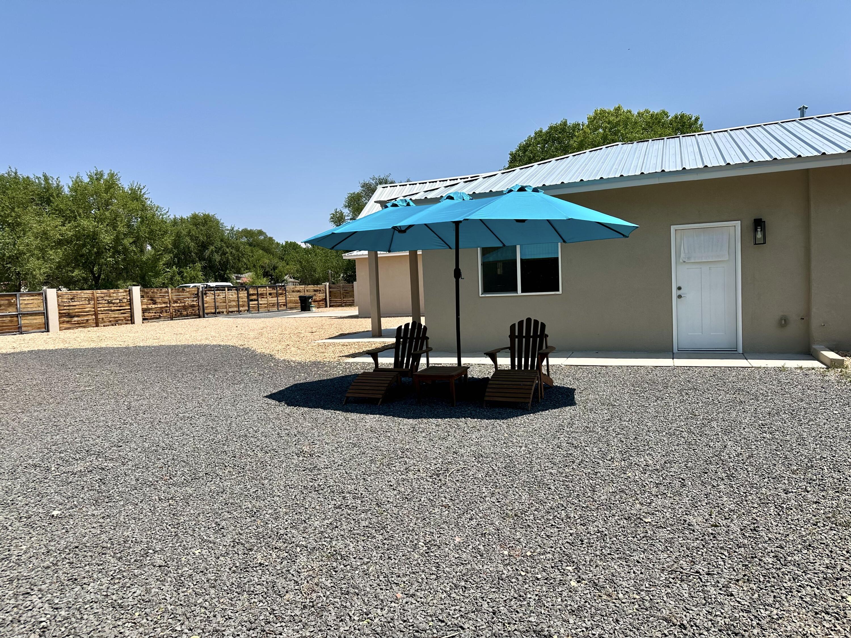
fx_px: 590
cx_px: 426
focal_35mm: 24
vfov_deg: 56.8
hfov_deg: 71.6
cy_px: 319
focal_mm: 6.86
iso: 80
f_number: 1.78
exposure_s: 1/5263
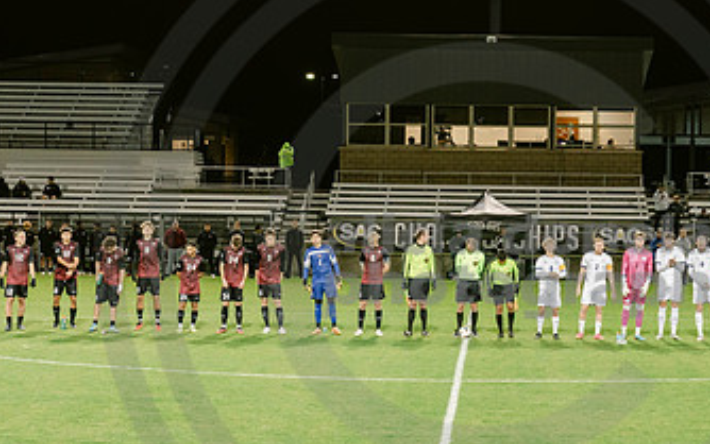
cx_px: 472
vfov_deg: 10.6
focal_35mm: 124
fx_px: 2400
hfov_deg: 16.8
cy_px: 258
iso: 2000
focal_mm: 70
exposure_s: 1/200
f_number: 4.5
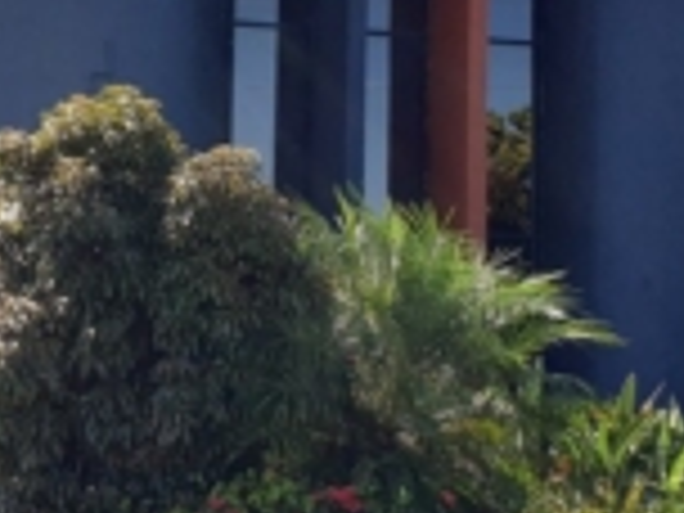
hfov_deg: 19.2
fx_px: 1976
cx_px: 32
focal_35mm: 100
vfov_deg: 14.7
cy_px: 108
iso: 50
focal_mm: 4.3
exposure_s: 1/1033
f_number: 2.4
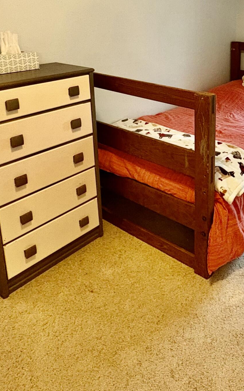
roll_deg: +0.1
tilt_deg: -11.8
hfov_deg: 36.9
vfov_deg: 54.9
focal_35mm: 33
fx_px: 351
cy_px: 90
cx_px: 197
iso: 500
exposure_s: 1/60
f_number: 2.2
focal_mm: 2.22
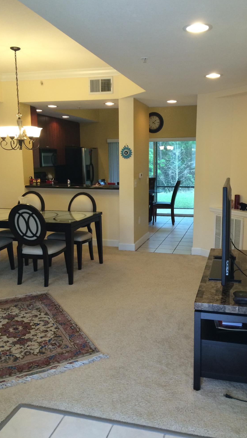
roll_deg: +2.3
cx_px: 137
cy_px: 219
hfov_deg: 36.6
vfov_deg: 61.0
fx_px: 373
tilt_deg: -9.9
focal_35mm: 32
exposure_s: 1/30
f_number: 2.2
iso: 50
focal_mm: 4.15
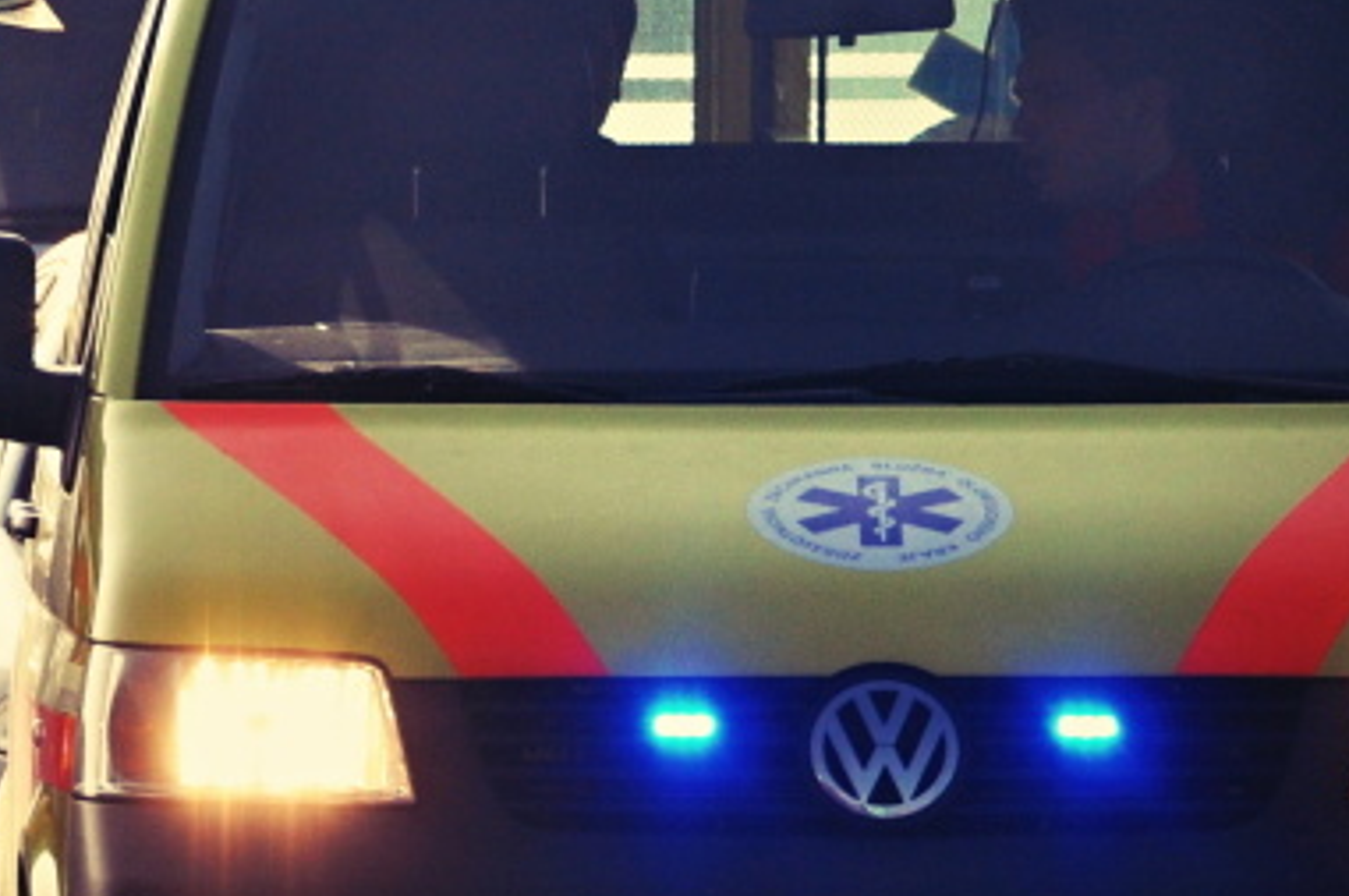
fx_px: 35366
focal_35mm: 945
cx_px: 266
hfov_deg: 2.2
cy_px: 544
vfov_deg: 1.5
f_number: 8
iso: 280
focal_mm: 200
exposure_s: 1/2000
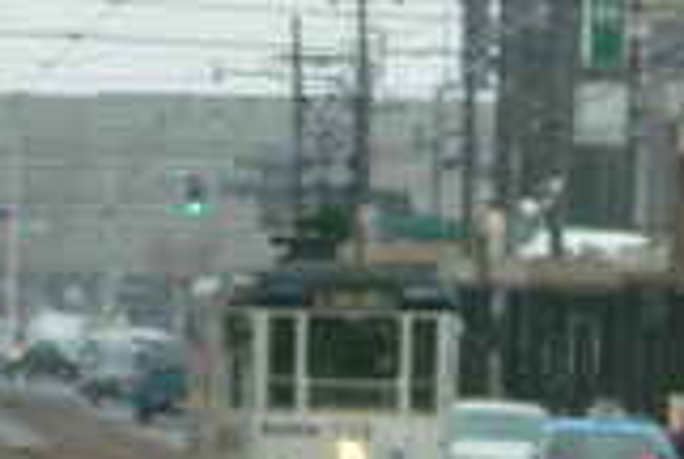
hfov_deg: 4.8
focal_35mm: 433
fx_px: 8242
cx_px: 242
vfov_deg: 3.2
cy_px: 499
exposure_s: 1/100
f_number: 5.1
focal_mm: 16.5
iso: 400
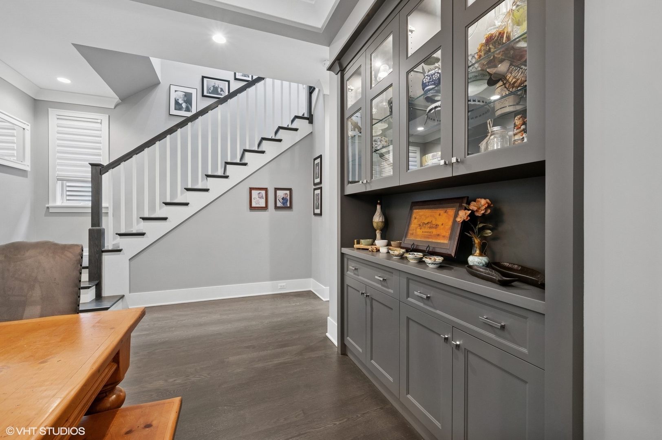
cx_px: 331
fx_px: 285
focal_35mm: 16
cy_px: 220
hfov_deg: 98.6
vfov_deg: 75.4
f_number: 9.5
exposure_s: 1/3
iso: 400
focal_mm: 15.5
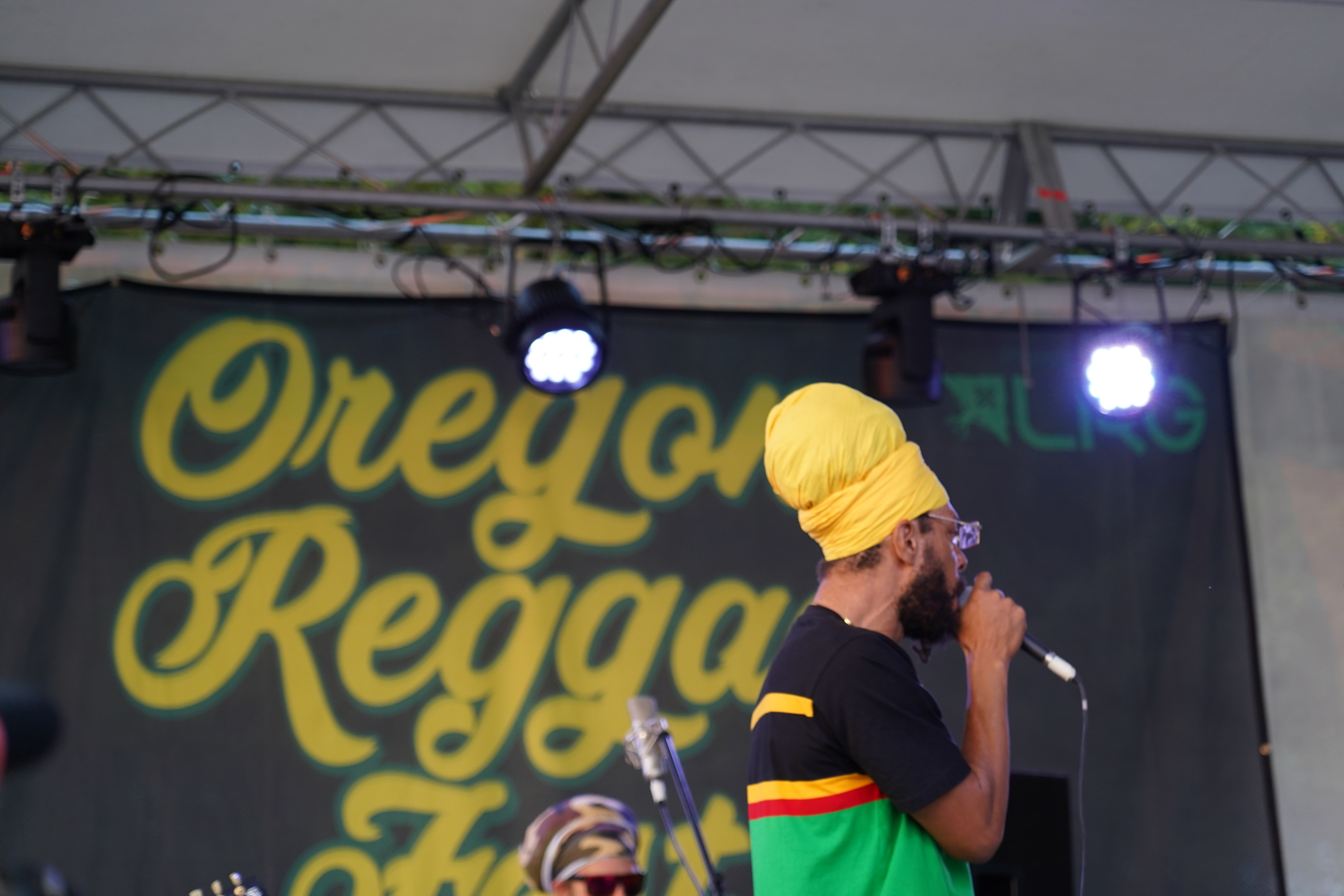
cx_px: 672
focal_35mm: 105
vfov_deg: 13.0
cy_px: 448
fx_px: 3920
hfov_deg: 19.5
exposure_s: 1/160
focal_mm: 105
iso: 800
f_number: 4
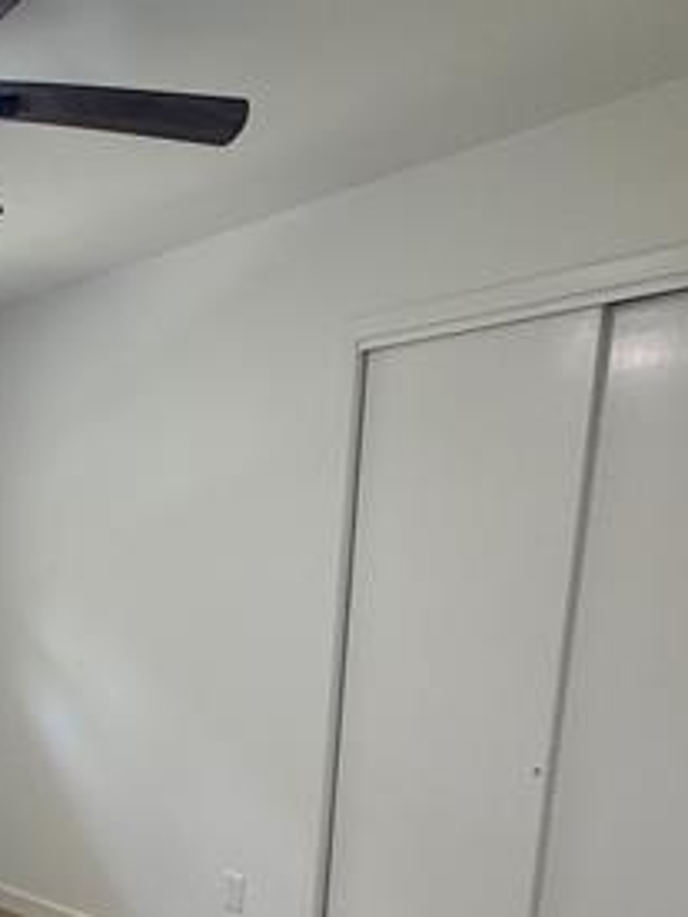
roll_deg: +0.2
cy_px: 821
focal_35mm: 39
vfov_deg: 43.8
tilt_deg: -12.4
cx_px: -23
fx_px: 1034
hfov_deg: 33.2
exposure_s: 1/120
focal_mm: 2.22
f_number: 2.2
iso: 250
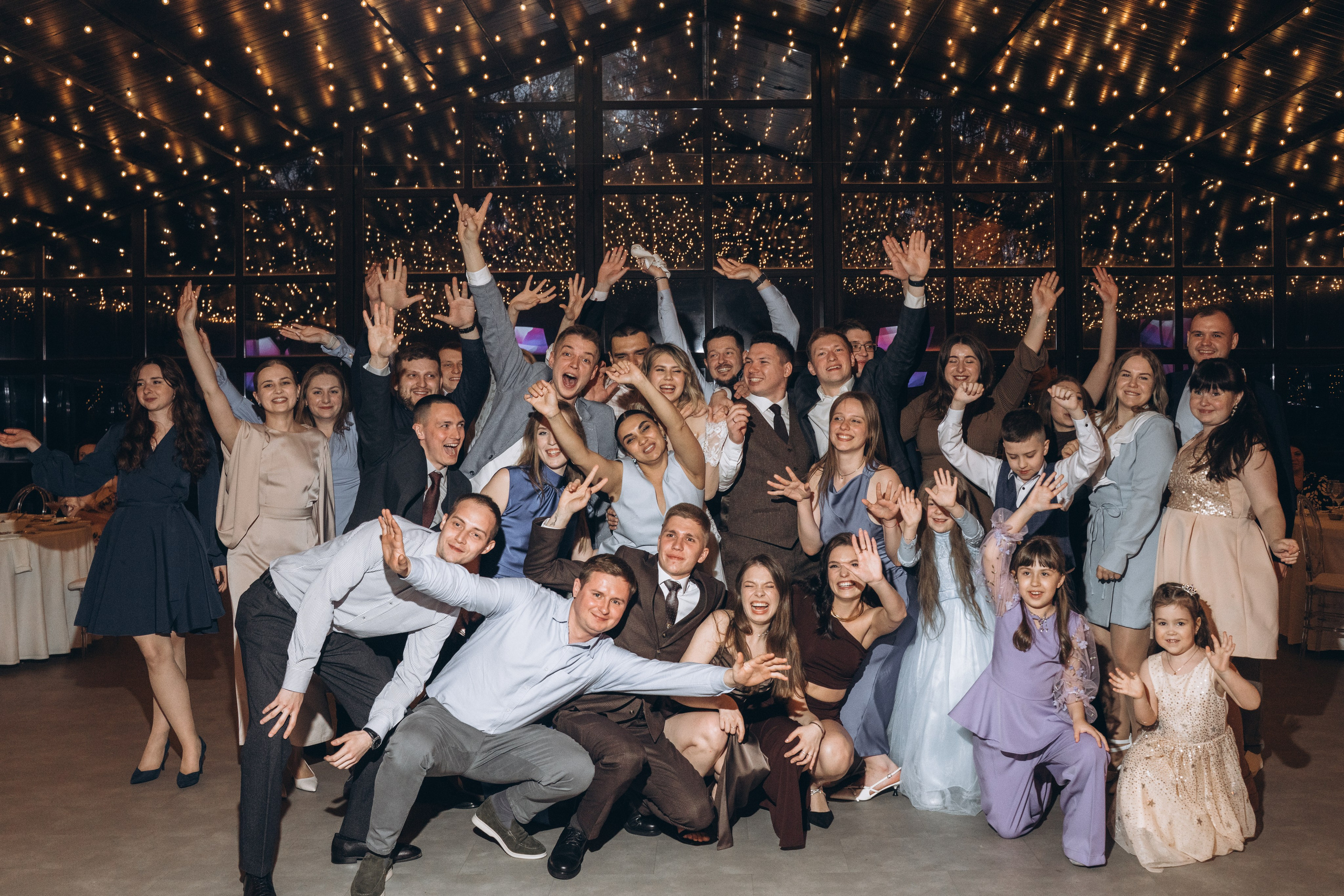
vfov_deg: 41.5
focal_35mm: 32
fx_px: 1183
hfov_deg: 59.2
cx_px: 710
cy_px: 416
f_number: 5
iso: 1600
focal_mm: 28
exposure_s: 1/160
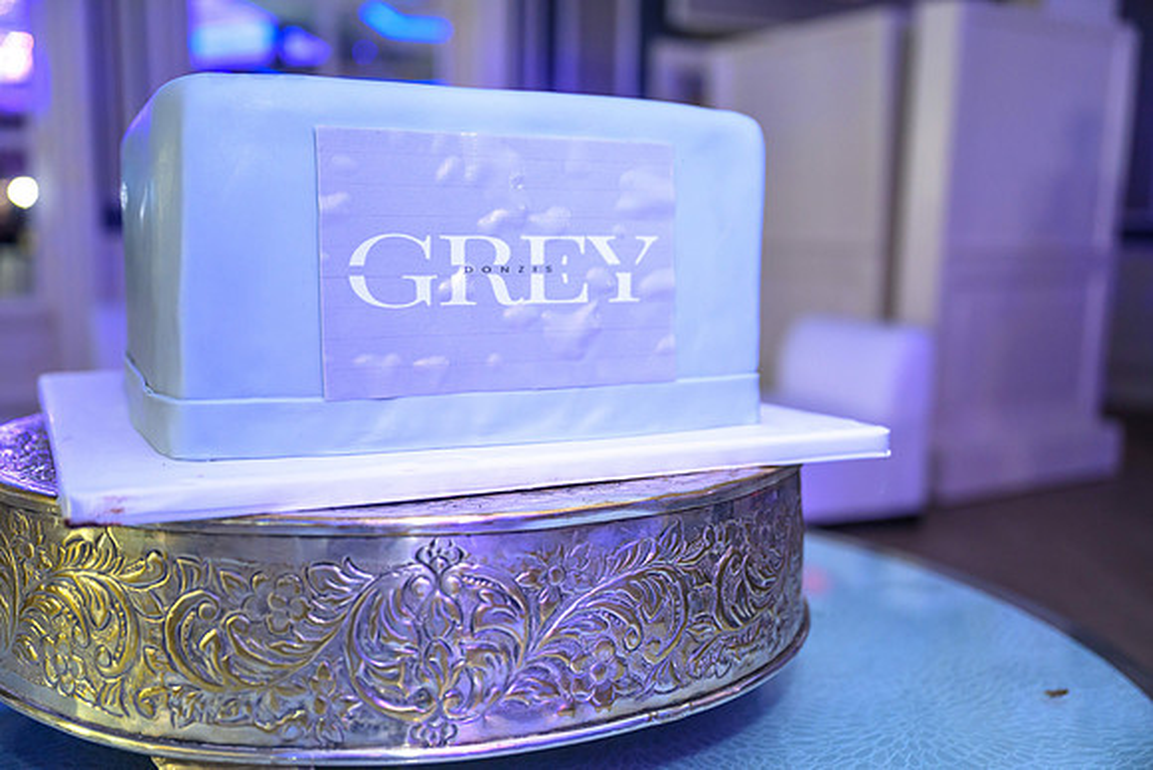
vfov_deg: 37.9
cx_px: 576
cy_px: 385
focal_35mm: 35
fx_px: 1121
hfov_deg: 54.4
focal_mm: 35
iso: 1600
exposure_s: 1/80
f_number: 2.8
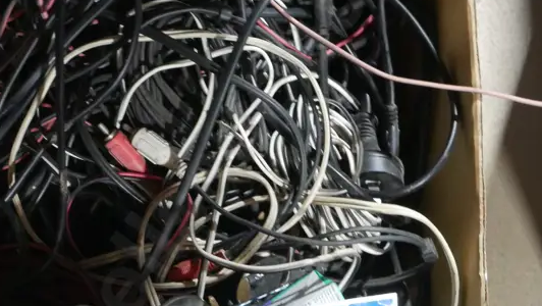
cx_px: 247
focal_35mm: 88
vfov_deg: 13.8
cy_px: 128
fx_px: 1265
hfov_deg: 24.2
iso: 3200
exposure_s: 1/30
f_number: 9
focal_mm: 21
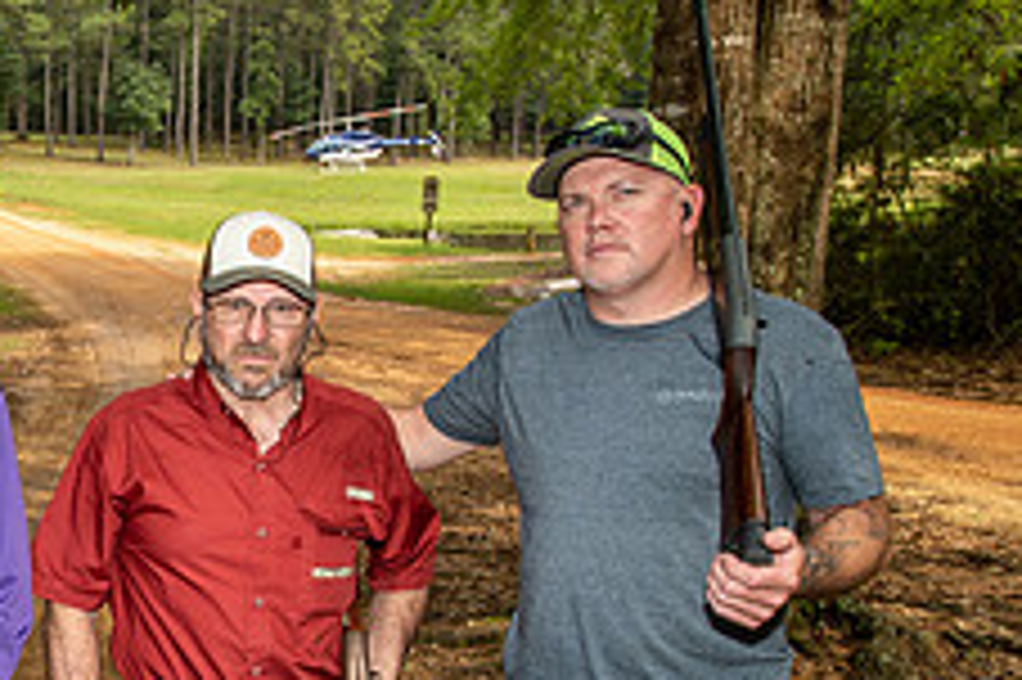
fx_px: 1447
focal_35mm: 51
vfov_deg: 26.0
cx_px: -9
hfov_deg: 35.1
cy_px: 531
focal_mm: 20
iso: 125
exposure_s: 1/250
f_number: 5.6
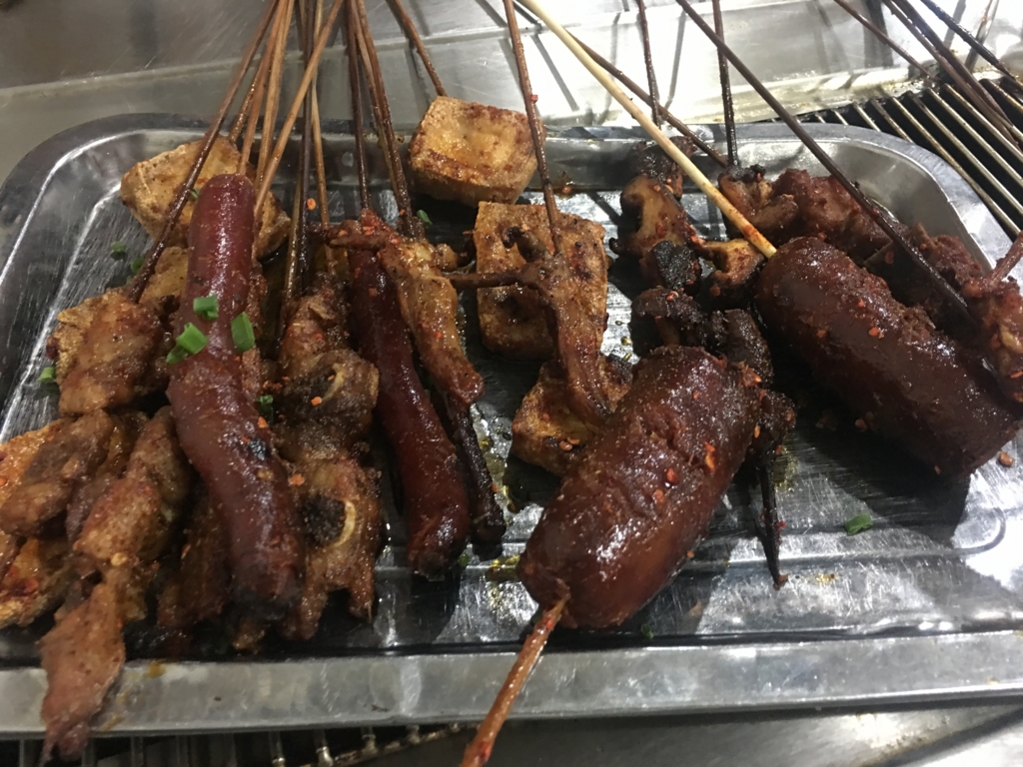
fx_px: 857
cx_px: 512
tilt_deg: -52.0
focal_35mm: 29
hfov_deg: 61.7
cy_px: 384
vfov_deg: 48.2
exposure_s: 1/4
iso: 100
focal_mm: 4.15
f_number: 2.2
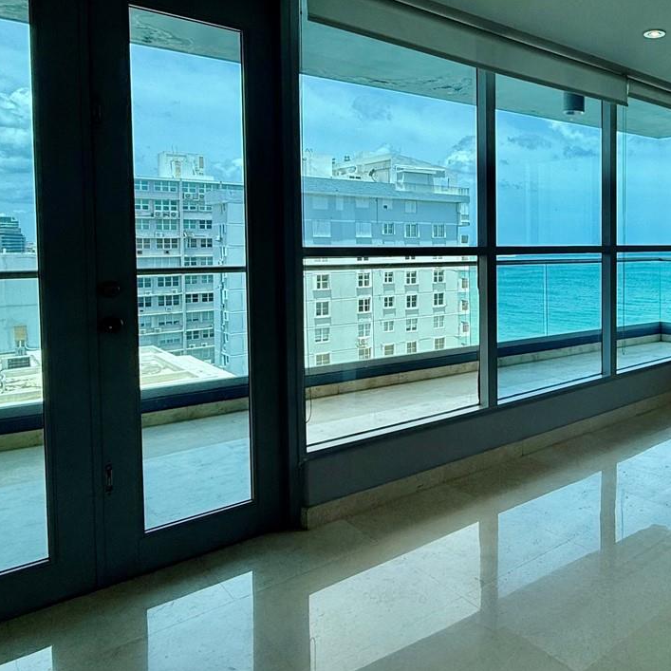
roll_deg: -0.1
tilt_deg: -1.8
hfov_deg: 52.3
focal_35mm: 28
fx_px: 614
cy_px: 265
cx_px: 568
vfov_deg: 56.8
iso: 50
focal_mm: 2.22
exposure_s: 1/1167
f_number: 2.2
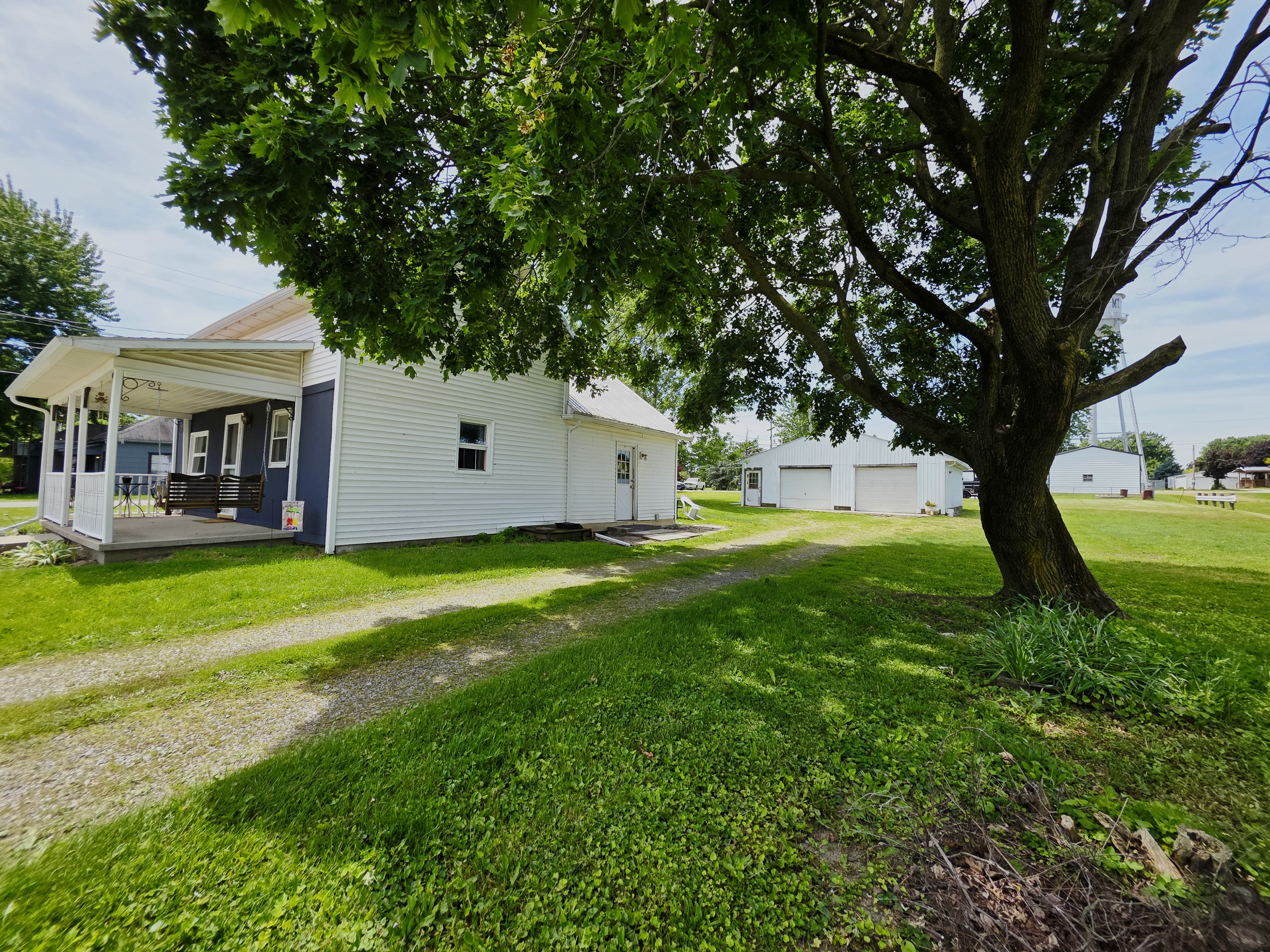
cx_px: 635
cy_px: 476
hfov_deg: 106.2
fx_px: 477
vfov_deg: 89.9
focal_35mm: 13
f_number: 1.9
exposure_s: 1/1111
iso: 40
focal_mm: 2.2
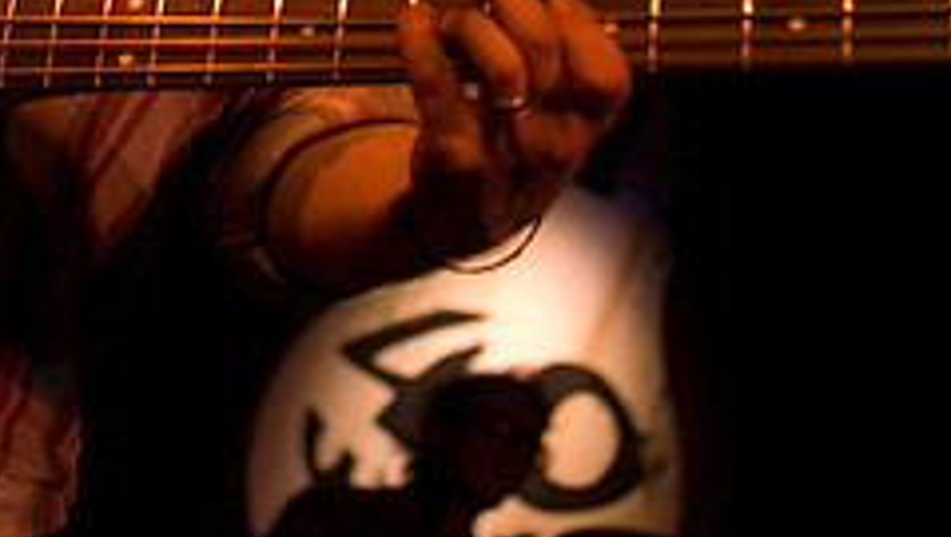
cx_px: 436
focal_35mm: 118
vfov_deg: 10.0
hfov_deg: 18.1
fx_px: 2979
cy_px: -259
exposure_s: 1/80
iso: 1600
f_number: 2.8
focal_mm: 40
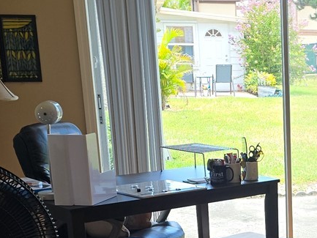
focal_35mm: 85
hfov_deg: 21.7
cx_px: 357
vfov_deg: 16.9
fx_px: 779
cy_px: 258
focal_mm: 6.3
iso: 16
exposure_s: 1/120
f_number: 1.7
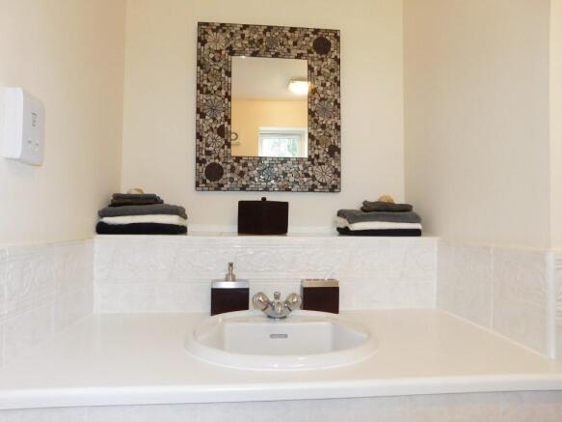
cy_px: 211
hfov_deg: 73.9
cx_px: 281
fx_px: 373
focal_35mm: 23
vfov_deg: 58.9
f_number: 3
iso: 200
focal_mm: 4
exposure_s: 1/30
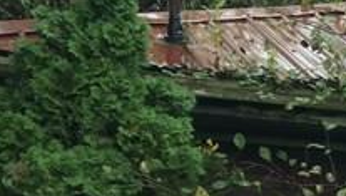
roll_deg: +0.2
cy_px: 454
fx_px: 1433
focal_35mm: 156
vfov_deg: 7.4
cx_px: 744
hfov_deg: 11.9
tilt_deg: -2.3
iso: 32
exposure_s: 1/60
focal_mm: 4.15
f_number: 2.2
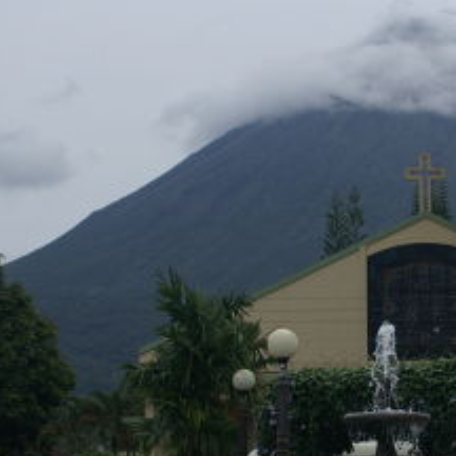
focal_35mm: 165
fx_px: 2453
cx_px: 430
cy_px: 269
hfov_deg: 10.6
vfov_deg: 10.6
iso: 100
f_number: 6.7
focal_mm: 35
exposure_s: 1/350
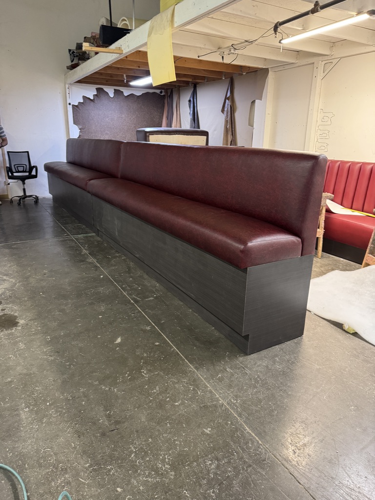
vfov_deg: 71.6
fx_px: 347
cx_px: 188
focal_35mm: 24
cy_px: 250
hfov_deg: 56.8
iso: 500
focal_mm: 6.76
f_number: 1.78
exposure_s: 1/60
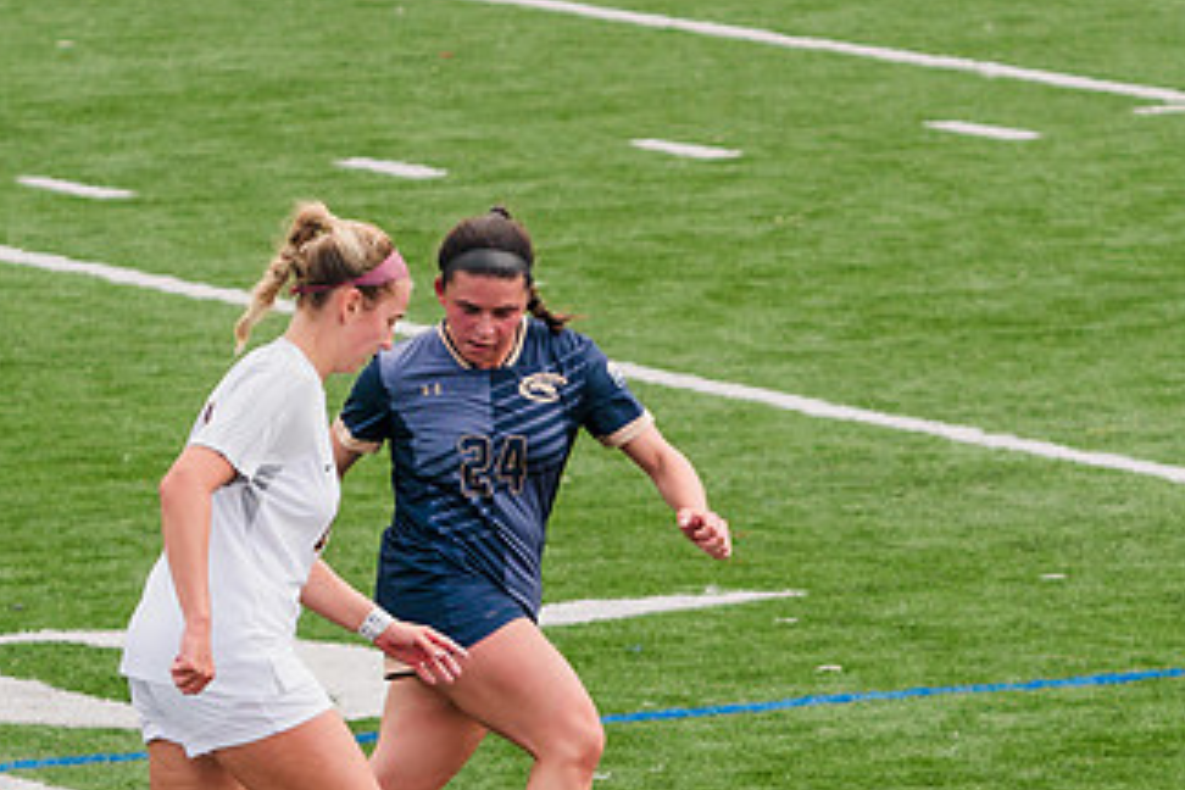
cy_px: 711
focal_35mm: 527
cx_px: 590
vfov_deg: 2.6
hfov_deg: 3.9
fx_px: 17346
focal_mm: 200
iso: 500
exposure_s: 1/1600
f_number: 5.6
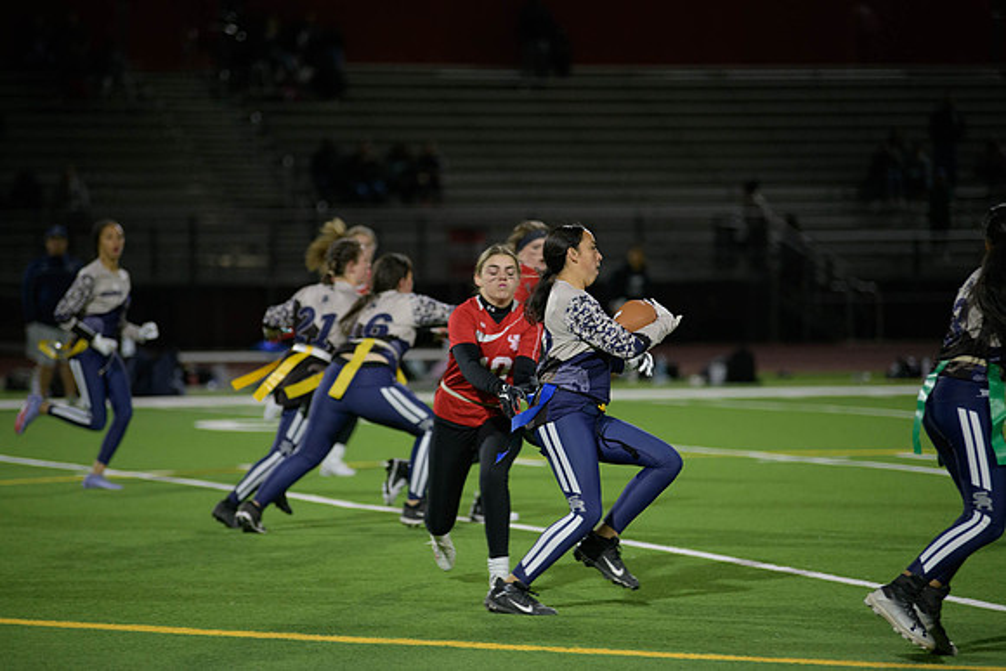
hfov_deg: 11.7
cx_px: 503
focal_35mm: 175
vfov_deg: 7.9
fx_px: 4891
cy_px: 336
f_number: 2.8
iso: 2200
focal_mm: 175
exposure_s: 1/640
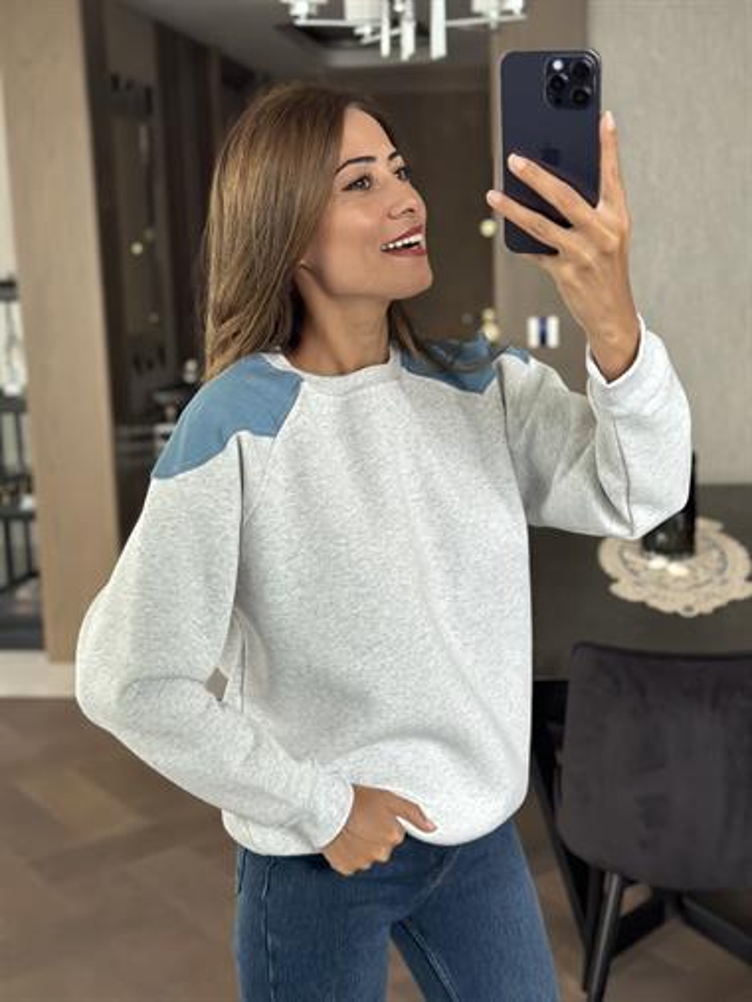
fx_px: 1389
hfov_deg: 30.3
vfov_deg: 39.6
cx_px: 376
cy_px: 501
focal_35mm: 48
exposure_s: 1/51
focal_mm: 6.86
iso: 400
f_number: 1.78
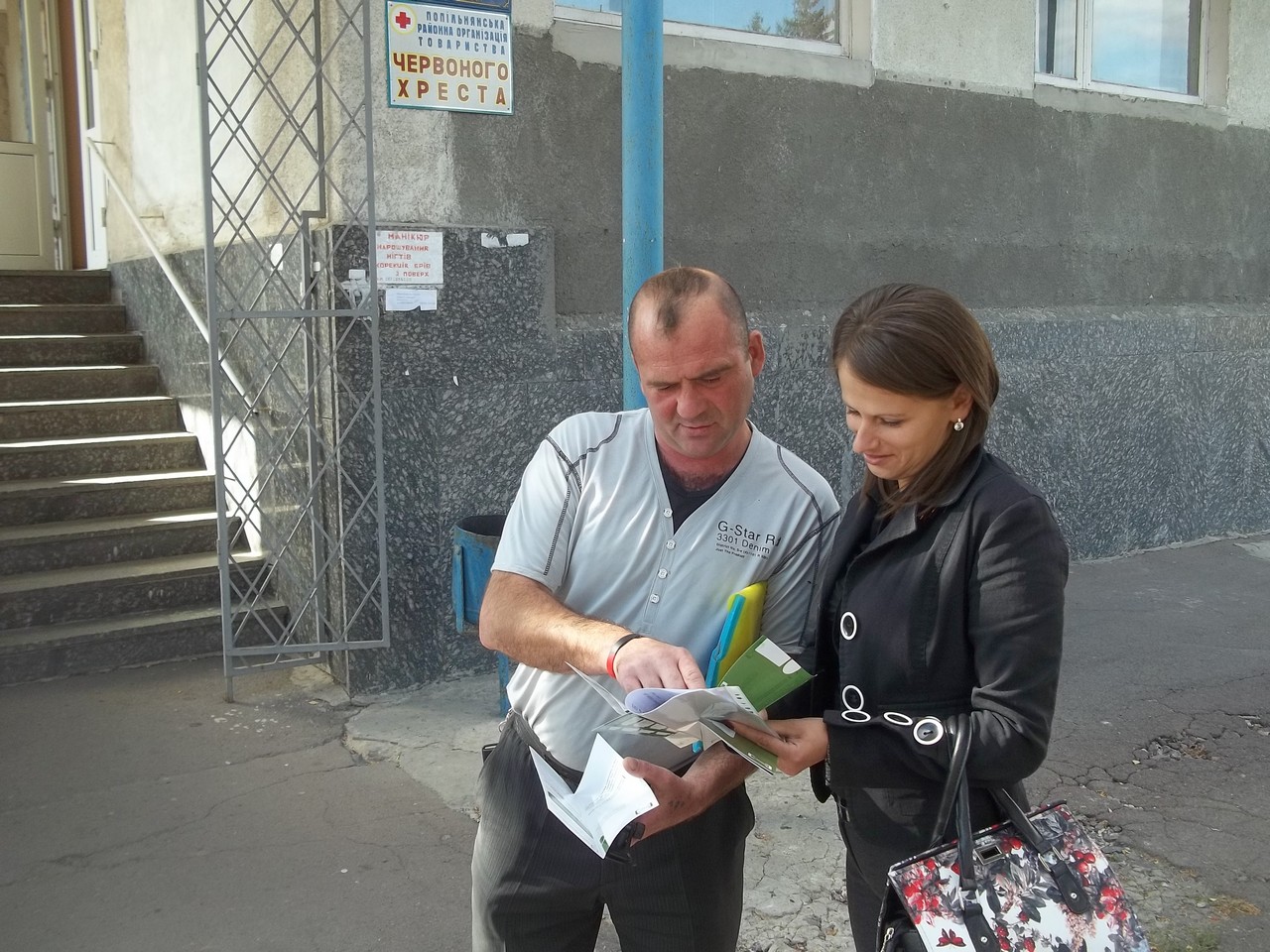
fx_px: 1321
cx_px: 635
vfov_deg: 39.7
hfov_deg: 51.4
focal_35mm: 36
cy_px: 476
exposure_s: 1/125
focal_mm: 6.5
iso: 64
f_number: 3.1
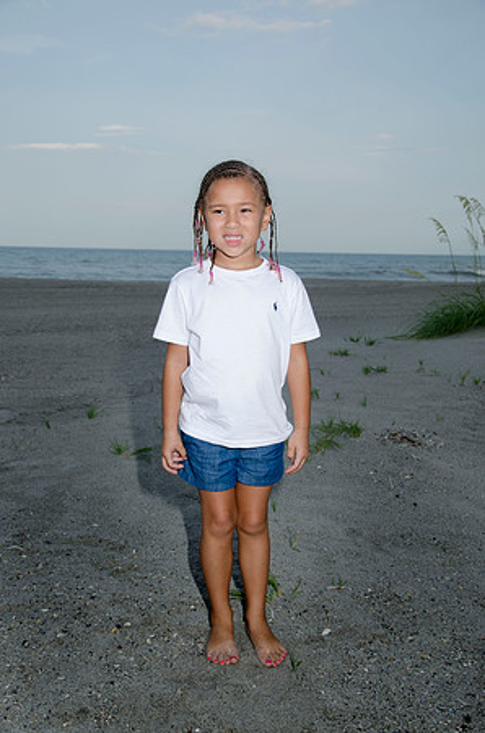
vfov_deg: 46.5
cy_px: 366
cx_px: 242
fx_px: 853
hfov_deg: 31.8
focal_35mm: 42
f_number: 5.6
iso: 100
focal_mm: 28
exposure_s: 1/250
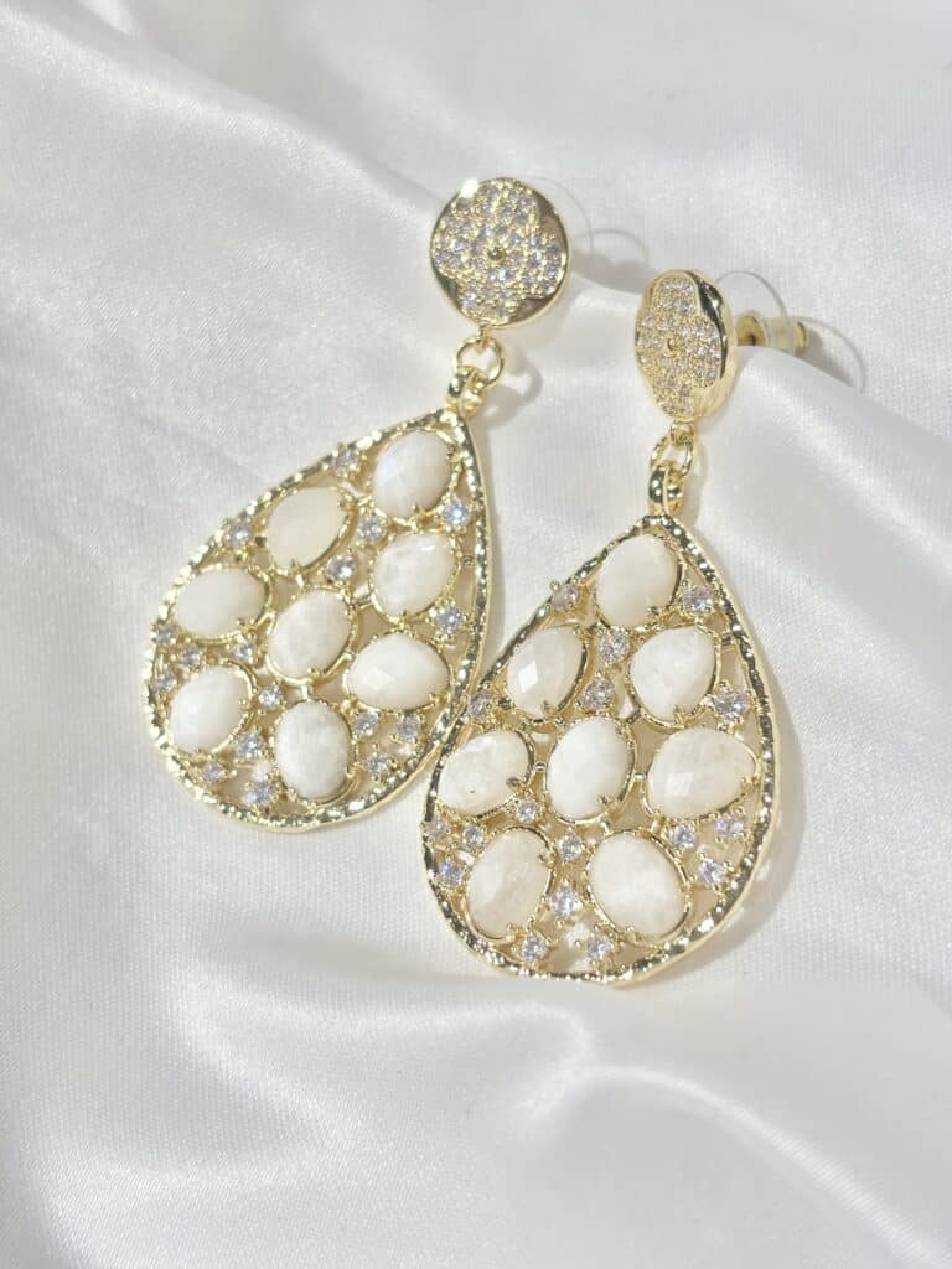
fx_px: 1907
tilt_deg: -43.4
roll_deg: +11.0
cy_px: 634
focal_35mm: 52
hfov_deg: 28.0
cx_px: 476
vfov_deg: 36.8
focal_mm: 5.96
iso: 32
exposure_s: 1/263
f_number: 1.6
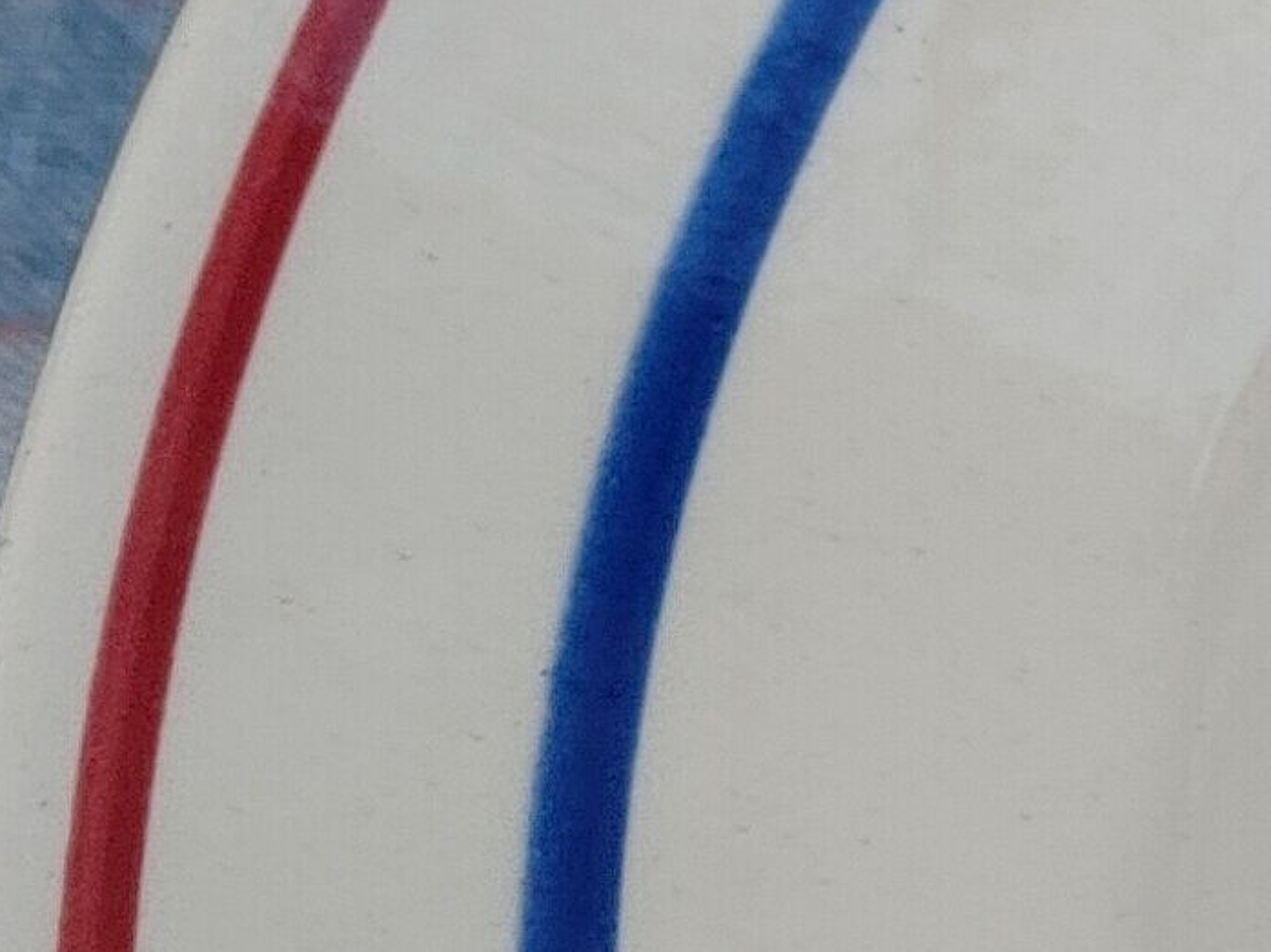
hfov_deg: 11.0
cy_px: 817
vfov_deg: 9.9
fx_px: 5469
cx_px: 3165
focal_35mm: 149
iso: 50
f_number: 1.8
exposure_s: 1/138
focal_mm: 4.81
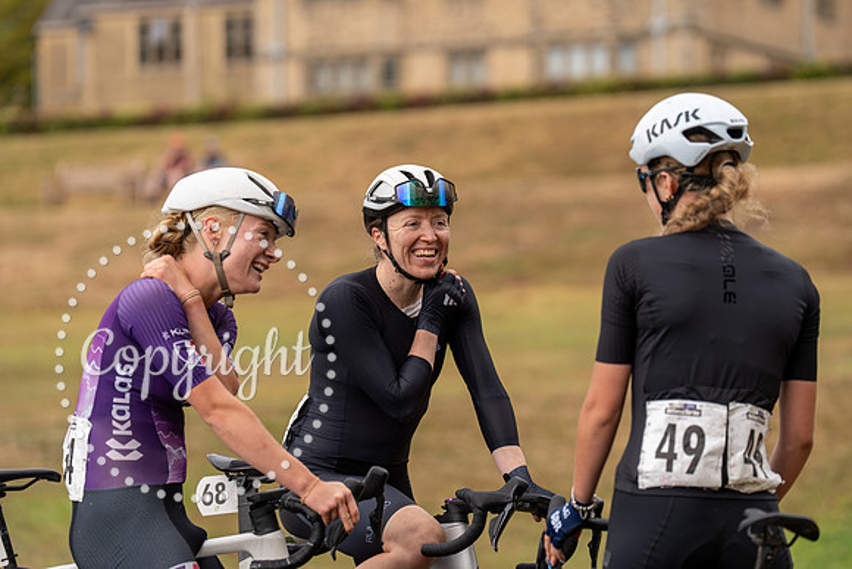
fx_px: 3645
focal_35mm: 154
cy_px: 284
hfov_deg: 13.3
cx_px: 426
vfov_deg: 8.9
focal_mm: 154
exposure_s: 1/1000
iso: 250
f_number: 3.5
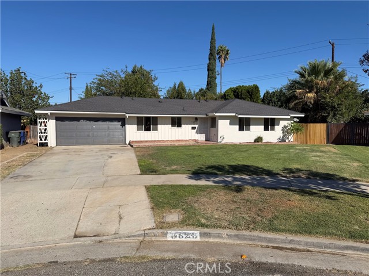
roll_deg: -0.2
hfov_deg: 71.6
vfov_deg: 56.8
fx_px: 256
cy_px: 138
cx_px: 184
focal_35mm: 24
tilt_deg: -3.8
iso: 80
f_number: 1.78
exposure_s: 1/4975
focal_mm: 6.76
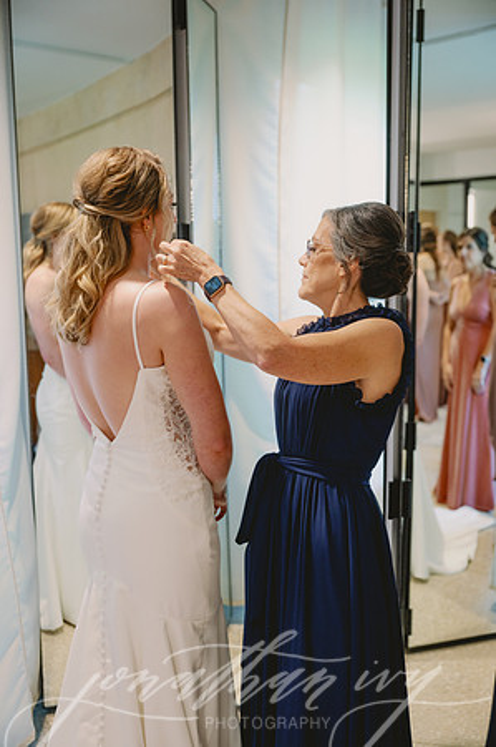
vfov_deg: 50.7
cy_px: 374
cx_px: 248
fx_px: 787
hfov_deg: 35.0
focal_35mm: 38
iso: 800
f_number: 2.8
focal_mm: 38
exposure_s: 1/200
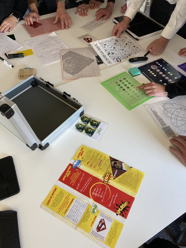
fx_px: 201
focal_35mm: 28
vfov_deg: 63.4
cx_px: 93
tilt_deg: -51.5
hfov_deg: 49.7
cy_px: 124
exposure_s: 1/50
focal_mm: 3.99
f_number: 1.8
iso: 50
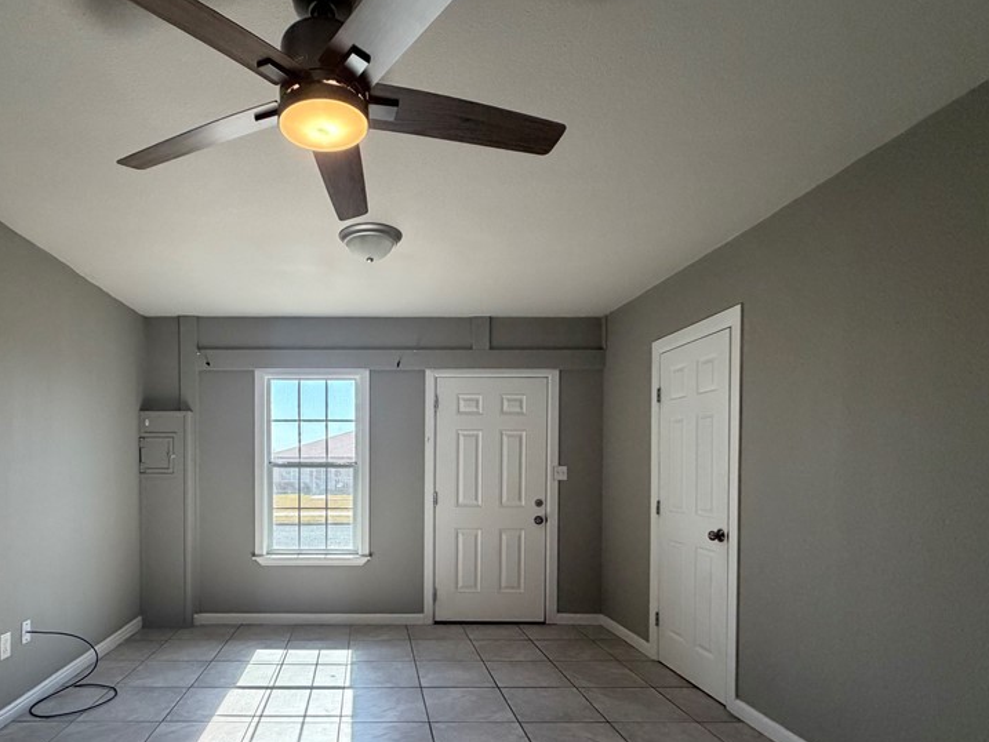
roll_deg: +0.8
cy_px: 473
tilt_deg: +0.0
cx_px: 370
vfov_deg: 64.8
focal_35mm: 20
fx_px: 572
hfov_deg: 80.2
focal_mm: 2.22
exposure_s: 1/120
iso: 320
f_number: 2.2
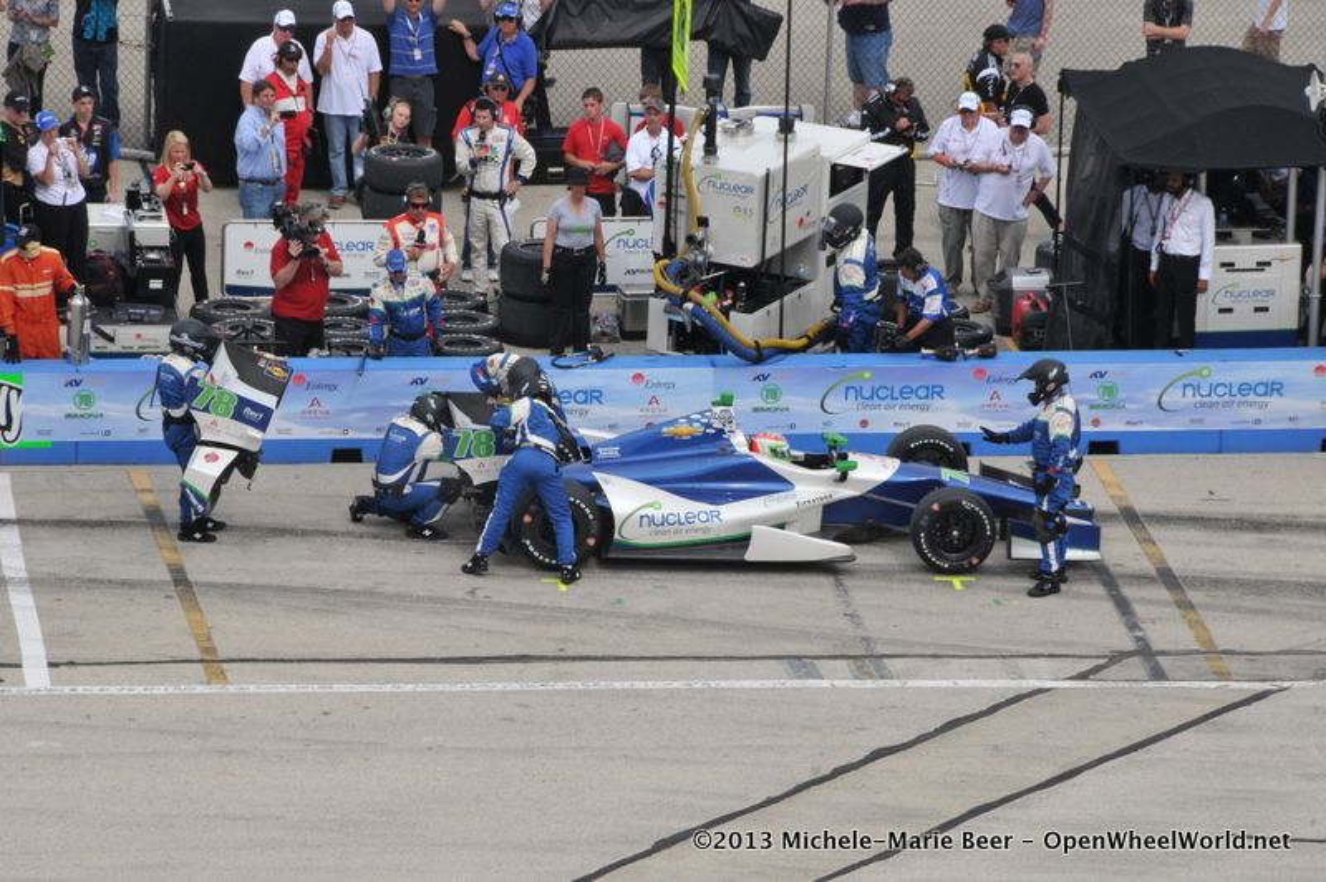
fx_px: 11041
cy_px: 441
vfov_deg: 4.6
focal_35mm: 300
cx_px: 663
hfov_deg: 6.9
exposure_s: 1/250
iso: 400
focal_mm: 200
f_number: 16
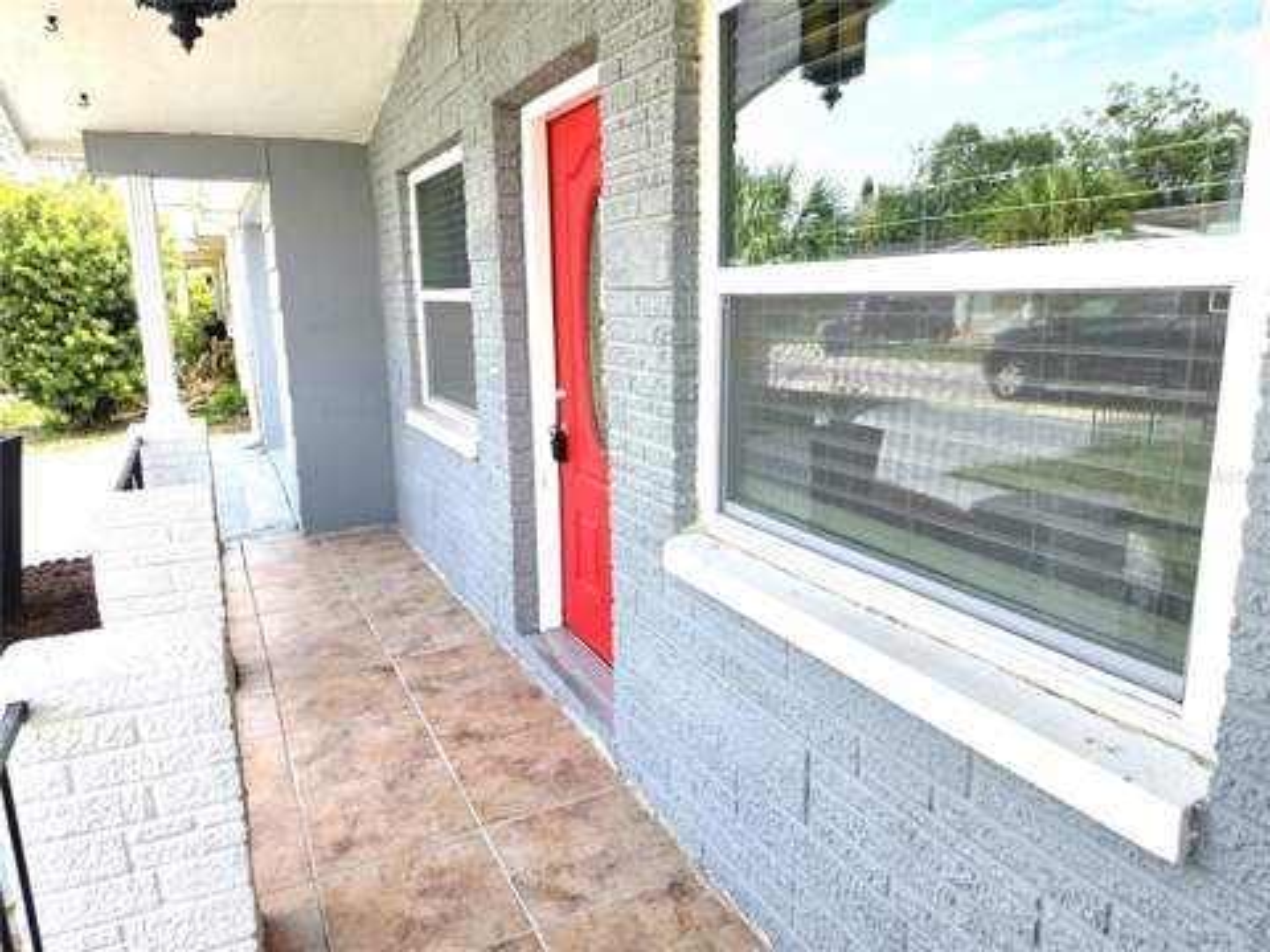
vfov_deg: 58.9
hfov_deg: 73.9
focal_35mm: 23
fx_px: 844
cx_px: 635
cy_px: 476
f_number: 1.4
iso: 20
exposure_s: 1/359
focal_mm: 6.5
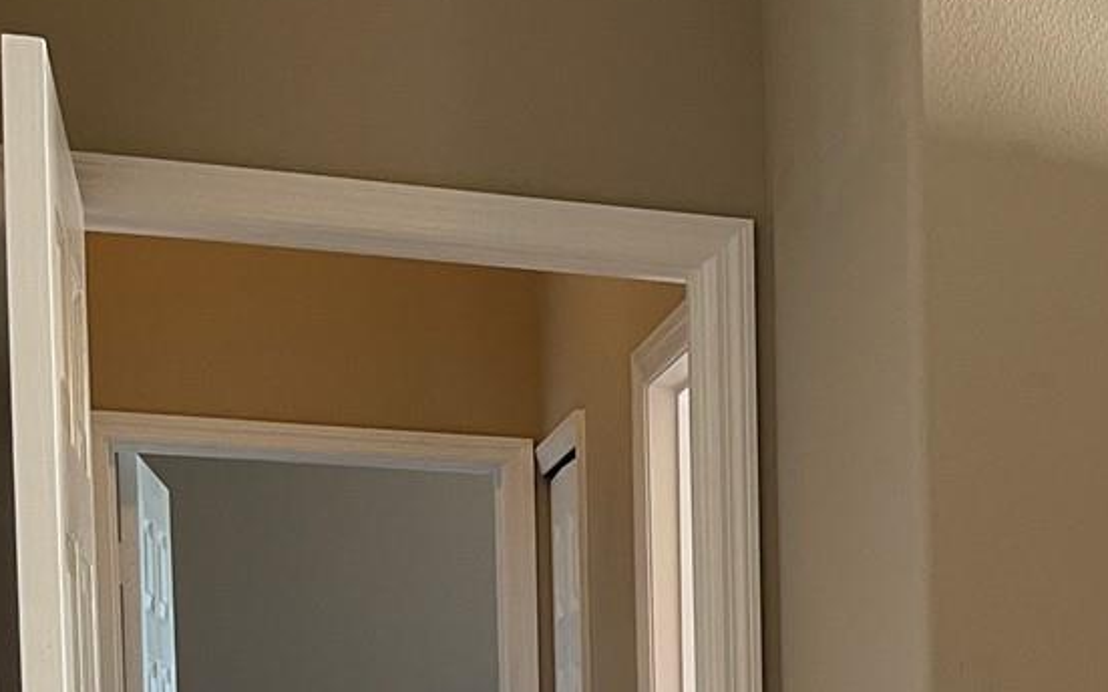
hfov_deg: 23.3
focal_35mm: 80
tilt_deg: -5.3
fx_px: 2415
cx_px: 1390
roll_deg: -0.3
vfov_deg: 15.5
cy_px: 919
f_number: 1.6
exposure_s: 1/60
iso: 100
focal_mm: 5.1
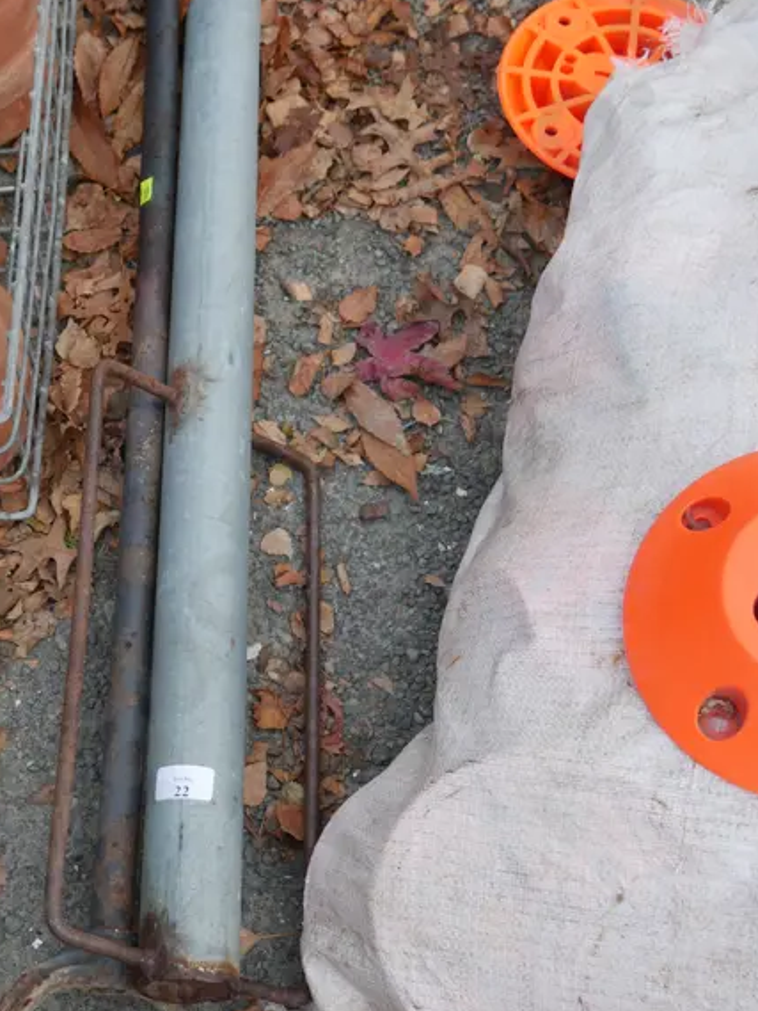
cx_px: 184
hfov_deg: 26.7
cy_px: 656
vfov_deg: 35.3
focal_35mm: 54
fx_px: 1576
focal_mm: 15
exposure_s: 1/125
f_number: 4
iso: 200
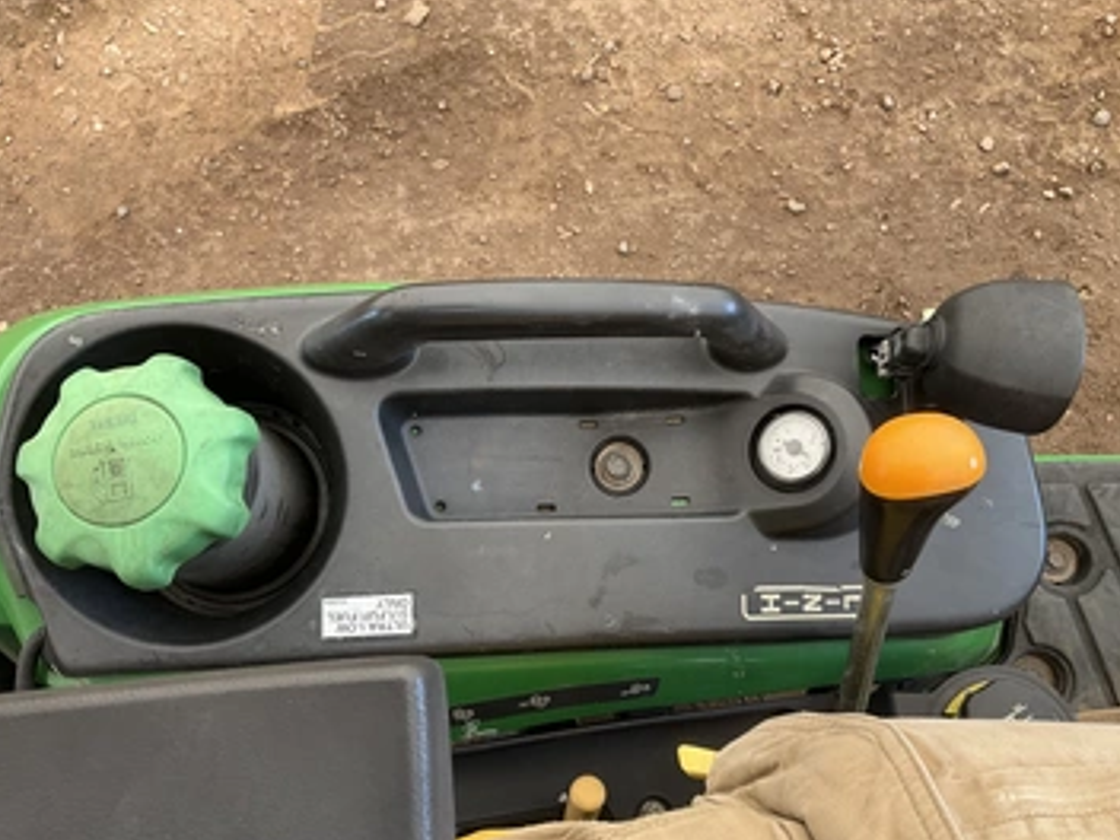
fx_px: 1068
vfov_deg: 42.9
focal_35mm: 33
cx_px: 595
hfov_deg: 55.3
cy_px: 436
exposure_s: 1/122
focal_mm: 3
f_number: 1.8
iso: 50
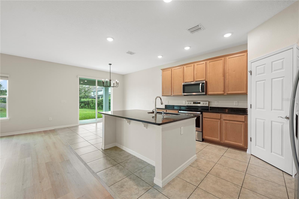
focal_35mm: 14
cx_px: 150
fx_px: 116
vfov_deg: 81.2
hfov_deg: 104.3
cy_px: 100
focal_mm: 14
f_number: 5.6
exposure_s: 1/5
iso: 250
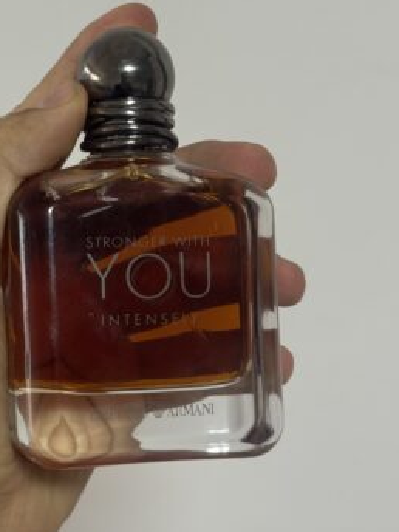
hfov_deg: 18.4
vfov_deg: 24.4
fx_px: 1229
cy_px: 253
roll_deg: -0.8
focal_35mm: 80
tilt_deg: -21.0
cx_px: 128
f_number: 1.78
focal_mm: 6.76
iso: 80
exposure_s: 1/50
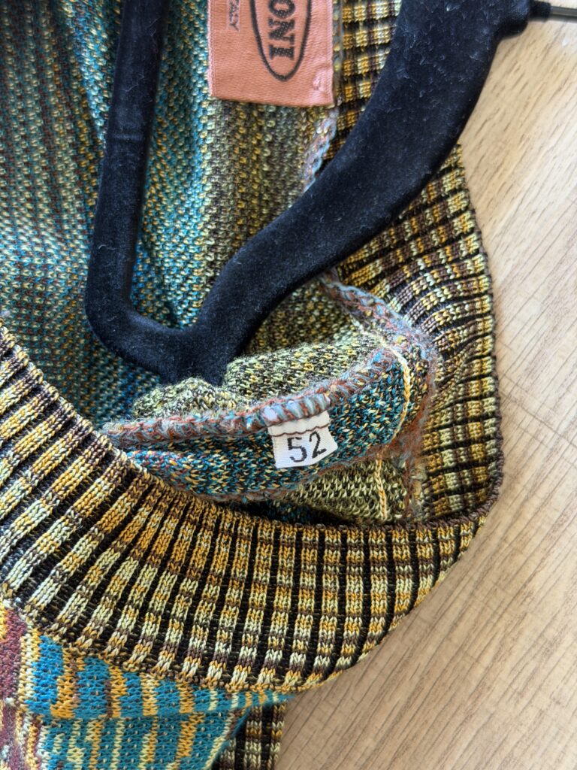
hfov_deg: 30.3
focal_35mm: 48
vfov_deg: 39.7
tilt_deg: -84.3
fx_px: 1067
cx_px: 288
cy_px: 385
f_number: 1.78
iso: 160
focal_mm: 6.76
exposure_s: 1/60
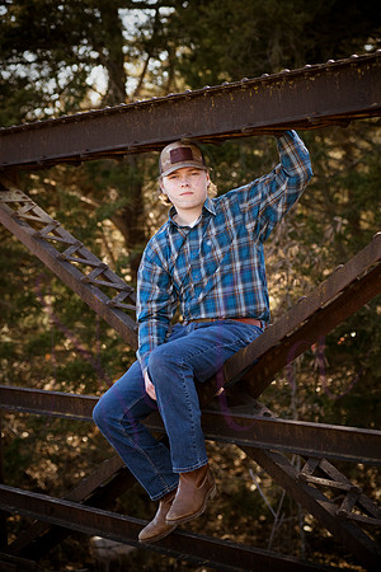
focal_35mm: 100
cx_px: 190
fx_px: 1587
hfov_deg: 13.7
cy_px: 286
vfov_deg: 20.4
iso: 800
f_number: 5
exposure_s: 1/800
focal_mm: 100
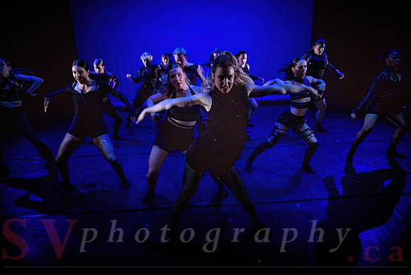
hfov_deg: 73.7
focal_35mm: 24
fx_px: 274
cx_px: 206
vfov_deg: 53.2
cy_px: 138
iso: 3200
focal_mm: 24
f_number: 2.8
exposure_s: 1/300
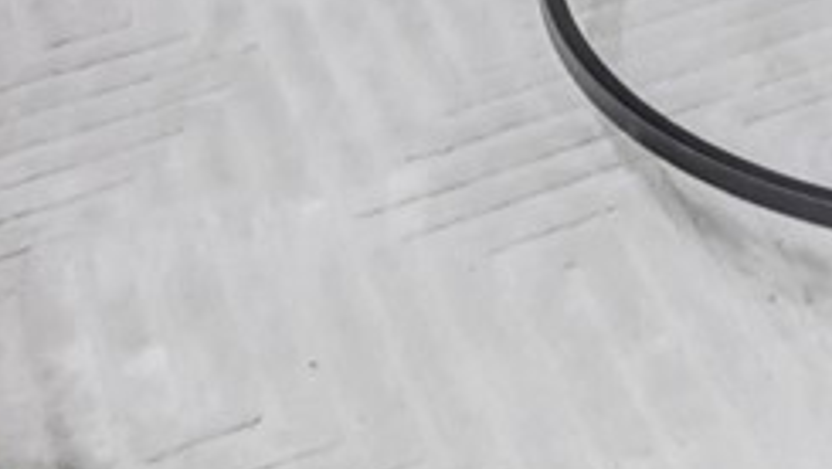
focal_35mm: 109
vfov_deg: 7.9
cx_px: 1109
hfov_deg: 18.2
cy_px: -1314
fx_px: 2405
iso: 3200
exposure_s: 1/4
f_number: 11
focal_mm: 10
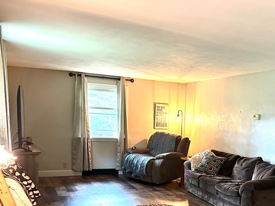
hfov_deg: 43.9
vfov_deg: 33.5
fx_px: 334
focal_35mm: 42
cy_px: 161
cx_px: 190
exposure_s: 1/40
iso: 640
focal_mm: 6.86
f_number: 1.78
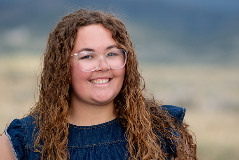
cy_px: 54
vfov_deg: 8.1
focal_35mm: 170
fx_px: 1126
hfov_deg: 12.1
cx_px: 147
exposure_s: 1/1600
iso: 200
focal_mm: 85
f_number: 1.8
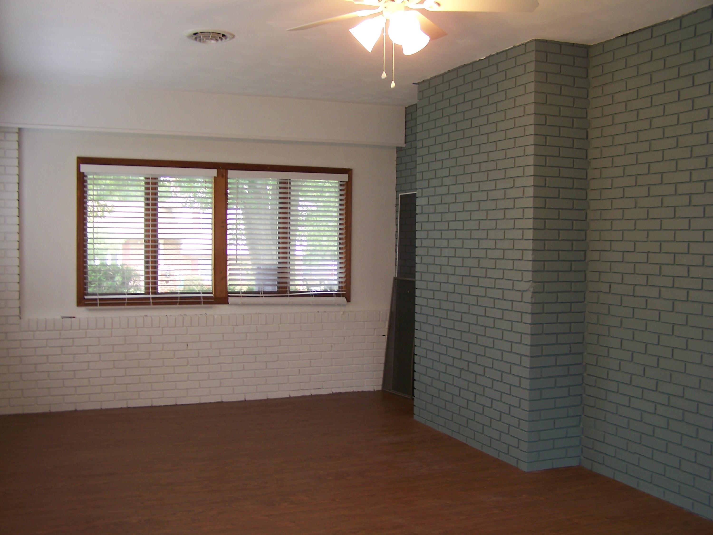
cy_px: 268
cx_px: 356
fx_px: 783
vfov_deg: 37.7
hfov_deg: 49.0
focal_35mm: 38
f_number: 2.8
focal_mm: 6.3
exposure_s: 1/8
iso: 64
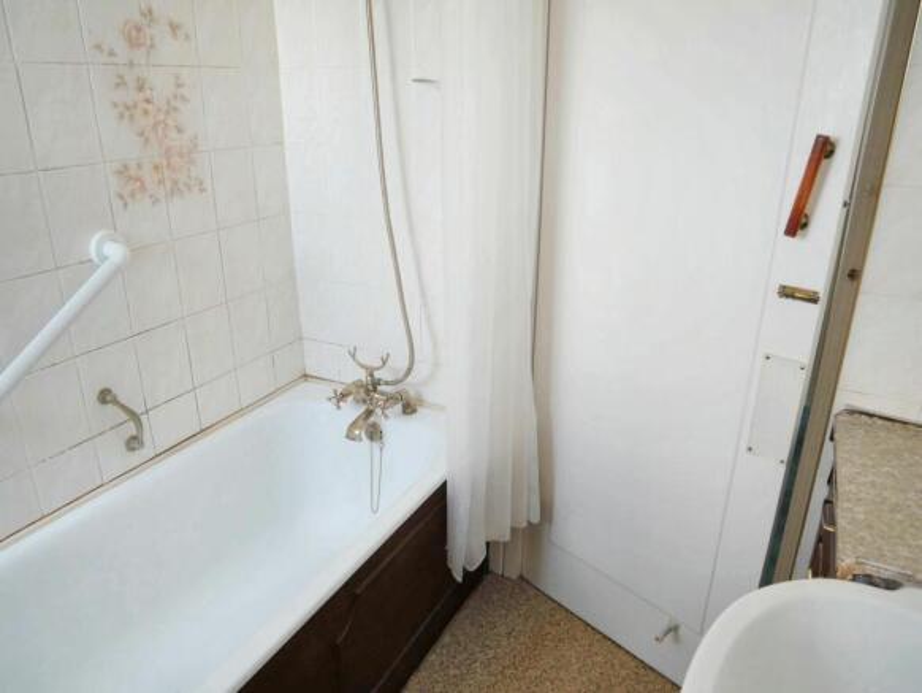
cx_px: 461
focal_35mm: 24
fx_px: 640
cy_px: 346
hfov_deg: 71.6
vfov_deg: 56.9
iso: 200
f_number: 3.5
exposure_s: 1/125
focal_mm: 12
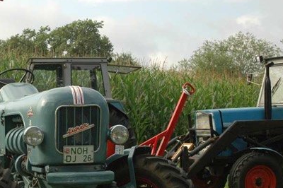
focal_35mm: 81
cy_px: 118
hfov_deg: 24.3
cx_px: 21
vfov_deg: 16.8
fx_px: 636
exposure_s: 1/250
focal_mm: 27
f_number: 8
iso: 400
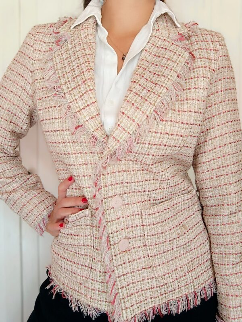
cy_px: 161
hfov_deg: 56.8
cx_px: 121
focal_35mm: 24
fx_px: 224
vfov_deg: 71.6
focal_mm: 3.24
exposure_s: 1/50
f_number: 2.45
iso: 88
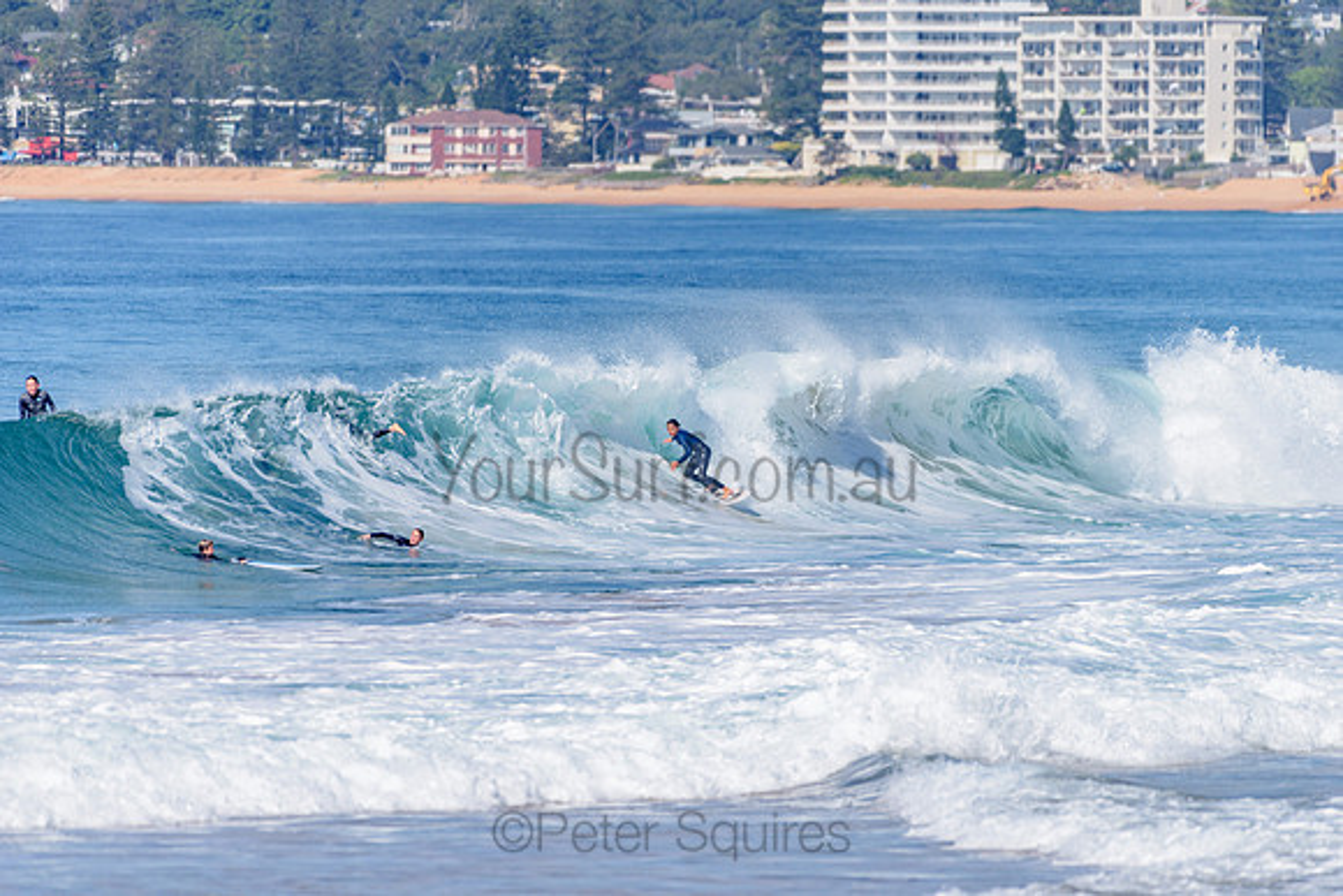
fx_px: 18656
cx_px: 672
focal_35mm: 500
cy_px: 448
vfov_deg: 2.8
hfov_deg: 4.1
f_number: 5.6
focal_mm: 500
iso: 110
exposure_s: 1/2000
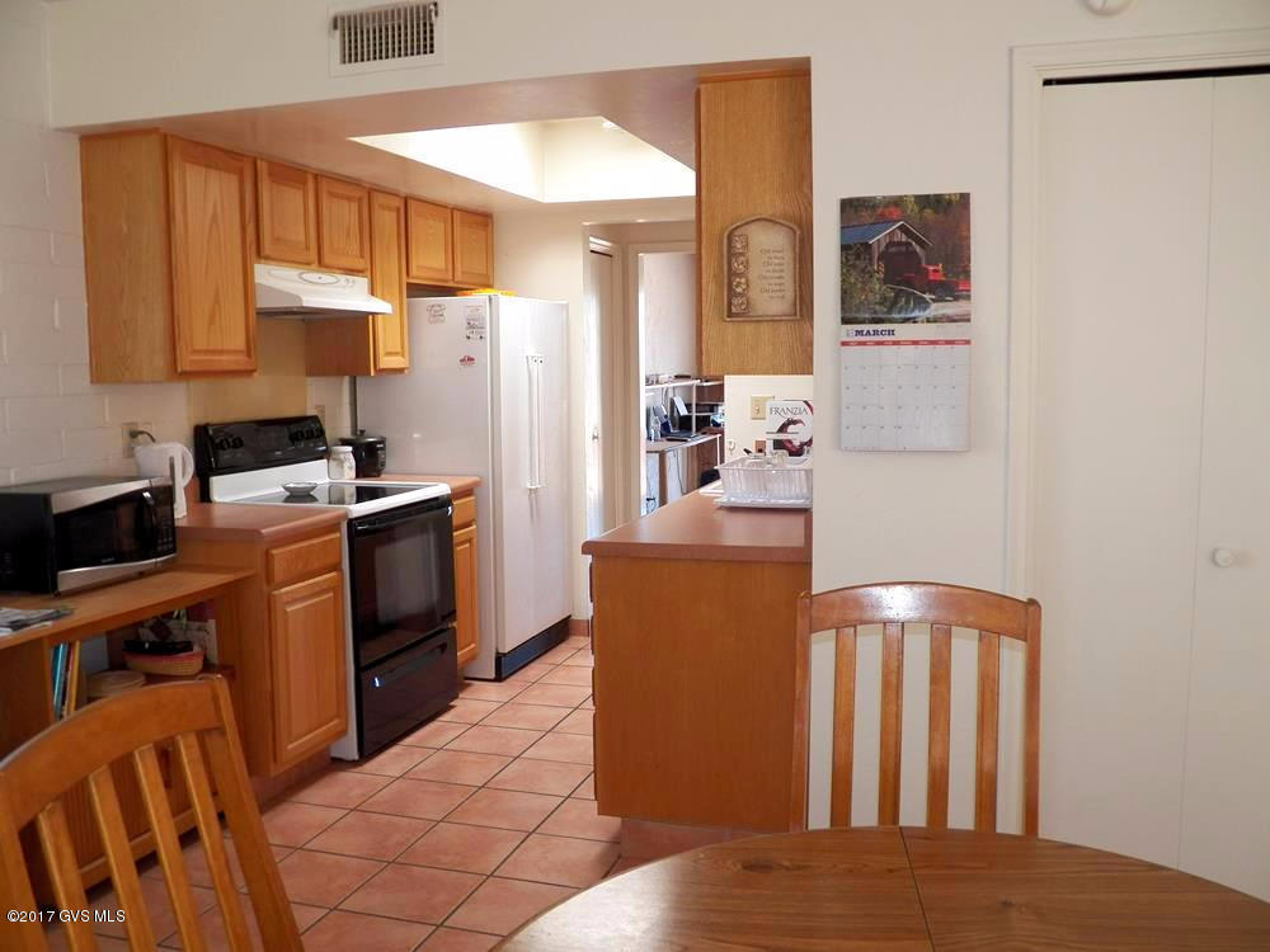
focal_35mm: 31
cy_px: 476
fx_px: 1137
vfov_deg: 45.4
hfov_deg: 58.4
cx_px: 635
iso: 125
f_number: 2.8
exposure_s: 1/40
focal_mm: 5.5
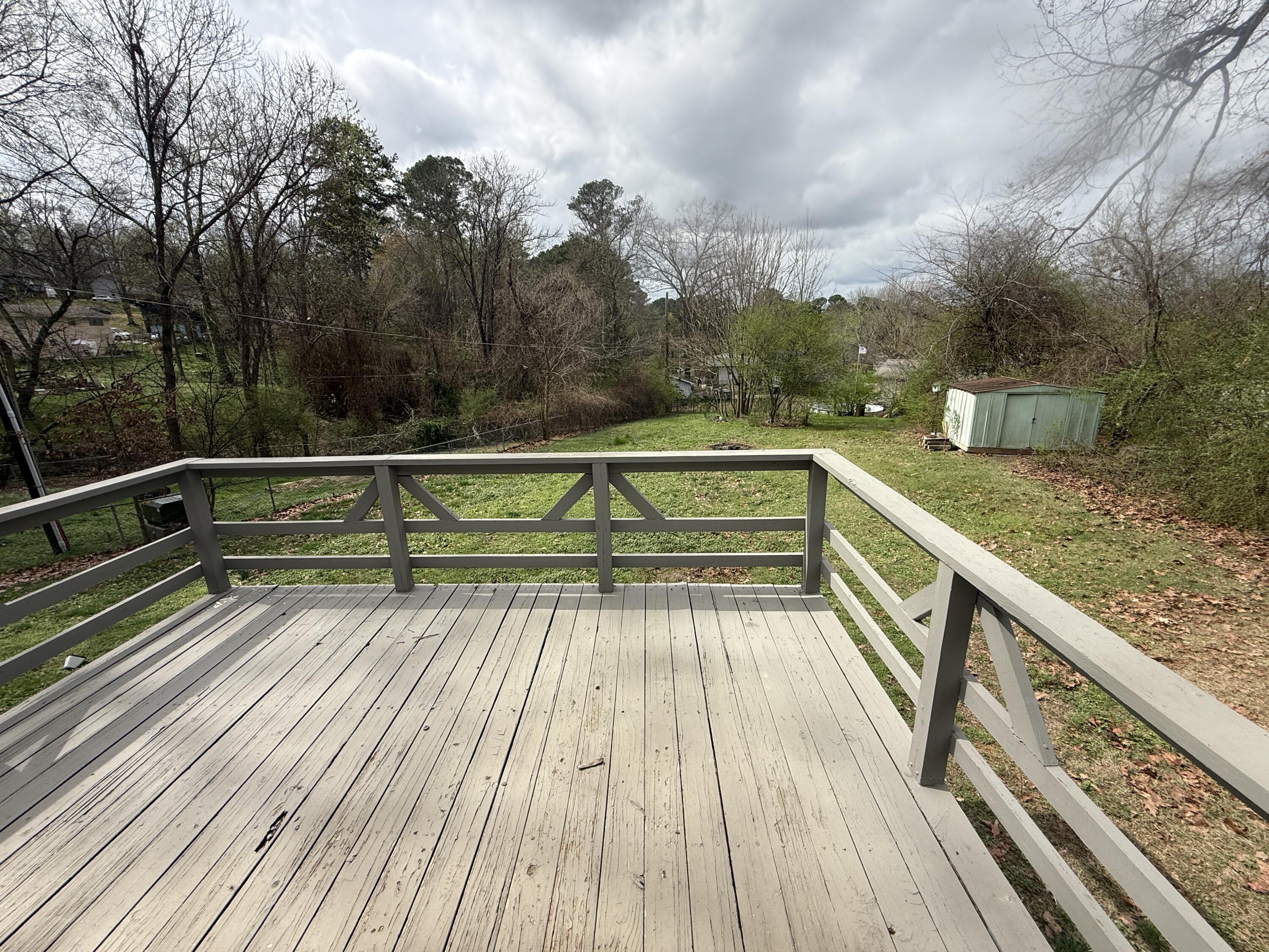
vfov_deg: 85.7
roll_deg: +0.8
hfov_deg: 102.1
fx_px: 513
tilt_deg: -15.5
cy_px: 476
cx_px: 634
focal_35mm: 14
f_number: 2.2
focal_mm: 2.22
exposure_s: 1/1572
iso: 50
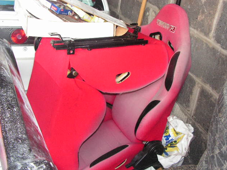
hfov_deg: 38.9
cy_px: 84
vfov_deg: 29.7
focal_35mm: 49
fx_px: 321
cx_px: 115
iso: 200
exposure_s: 1/40
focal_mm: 8.1
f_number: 3.2
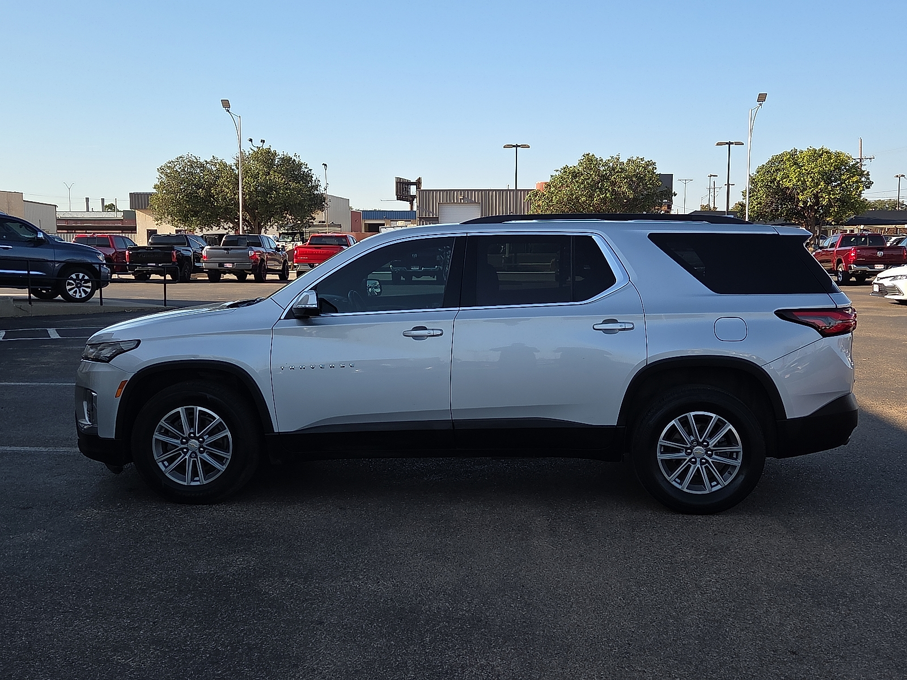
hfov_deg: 52.6
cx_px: 454
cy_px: 340
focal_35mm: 35
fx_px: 917
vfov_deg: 40.7
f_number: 1.8
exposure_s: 1/2500
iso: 76
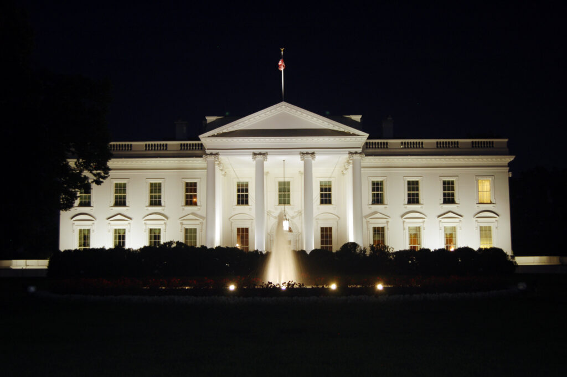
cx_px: 284
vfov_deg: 28.9
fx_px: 732
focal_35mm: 46
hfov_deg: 42.4
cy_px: 188
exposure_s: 1/1.6
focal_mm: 31
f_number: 4.5
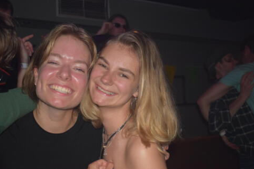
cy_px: 83
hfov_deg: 39.6
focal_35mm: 50
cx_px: 123
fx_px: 353
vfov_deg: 27.0
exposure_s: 1/60
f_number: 4.5
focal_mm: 32
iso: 2200
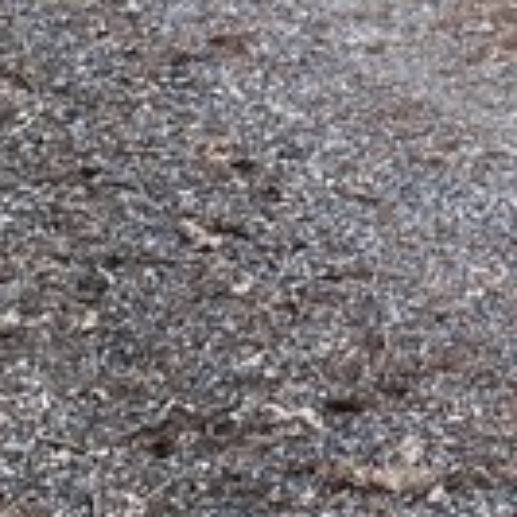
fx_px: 3346
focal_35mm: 198
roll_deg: -0.2
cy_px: -544
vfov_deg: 8.4
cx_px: 770
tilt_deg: -0.9
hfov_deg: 8.6
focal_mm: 4.15
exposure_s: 1/60
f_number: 2.2
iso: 25
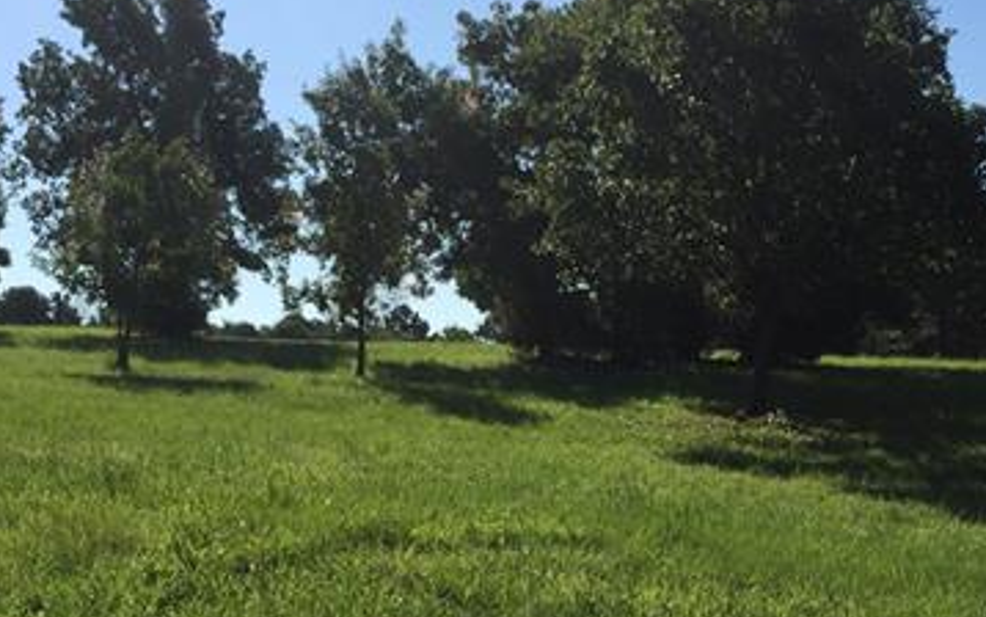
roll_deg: -1.2
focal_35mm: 55
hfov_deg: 36.7
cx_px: 600
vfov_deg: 23.3
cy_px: 485
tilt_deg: -2.4
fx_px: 1478
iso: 32
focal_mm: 4.15
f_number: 2.2
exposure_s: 1/2639
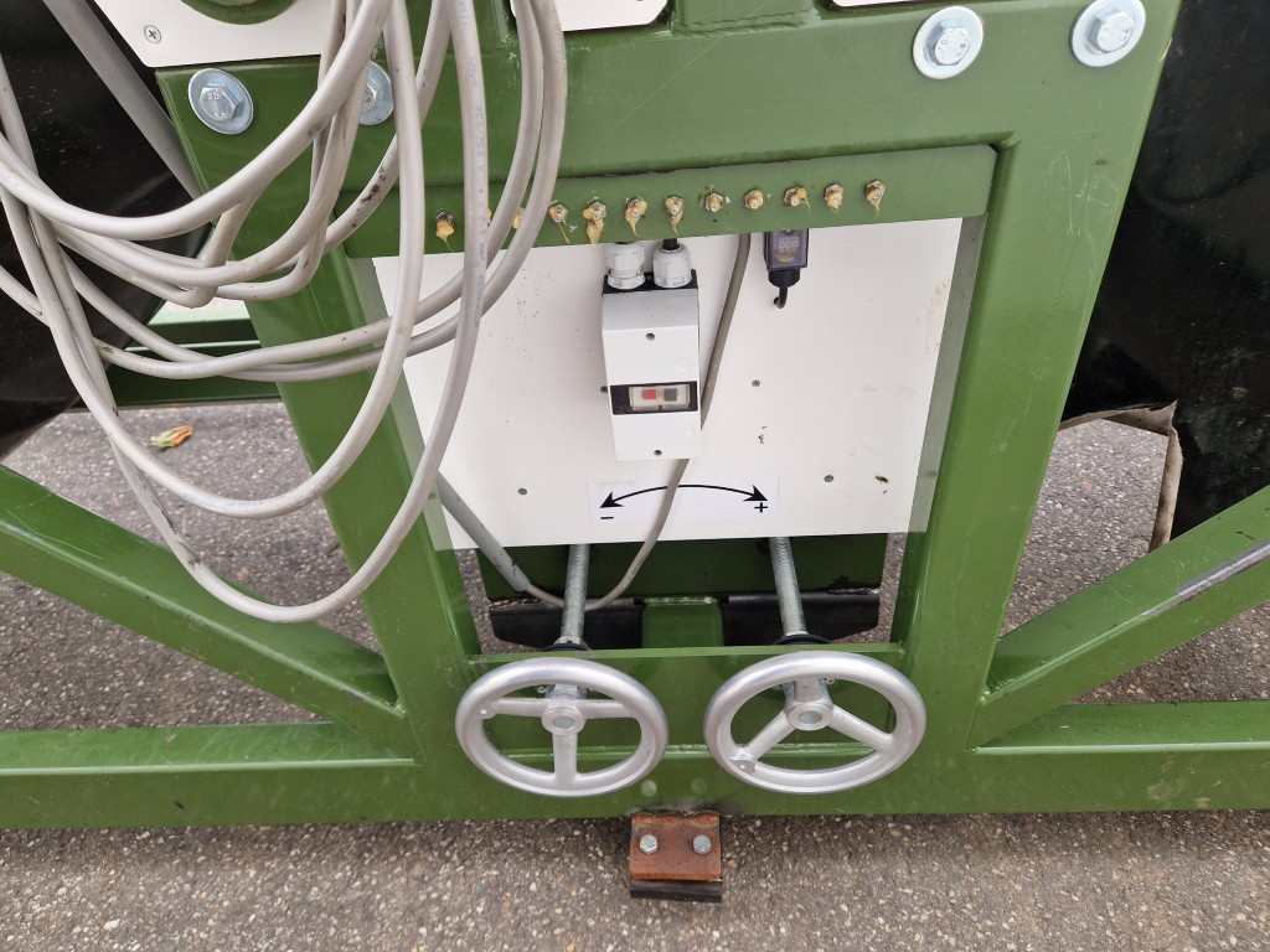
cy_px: 476
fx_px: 844
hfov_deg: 73.9
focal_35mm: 23
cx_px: 635
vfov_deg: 58.9
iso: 50
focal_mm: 5.4
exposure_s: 1/308
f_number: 1.8
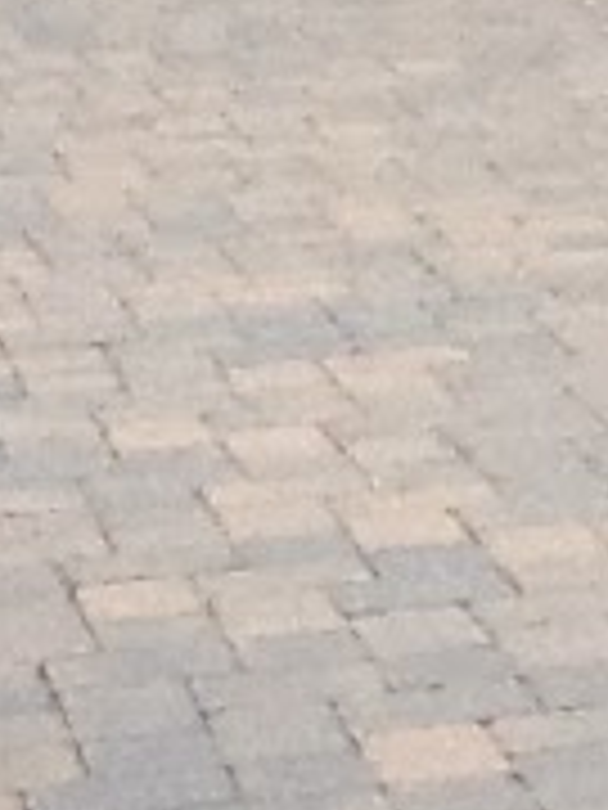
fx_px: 4005
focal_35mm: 171
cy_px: -140
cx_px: 986
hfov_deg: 8.4
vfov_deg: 11.4
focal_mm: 2.03
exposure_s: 1/535
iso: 64
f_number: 2.4
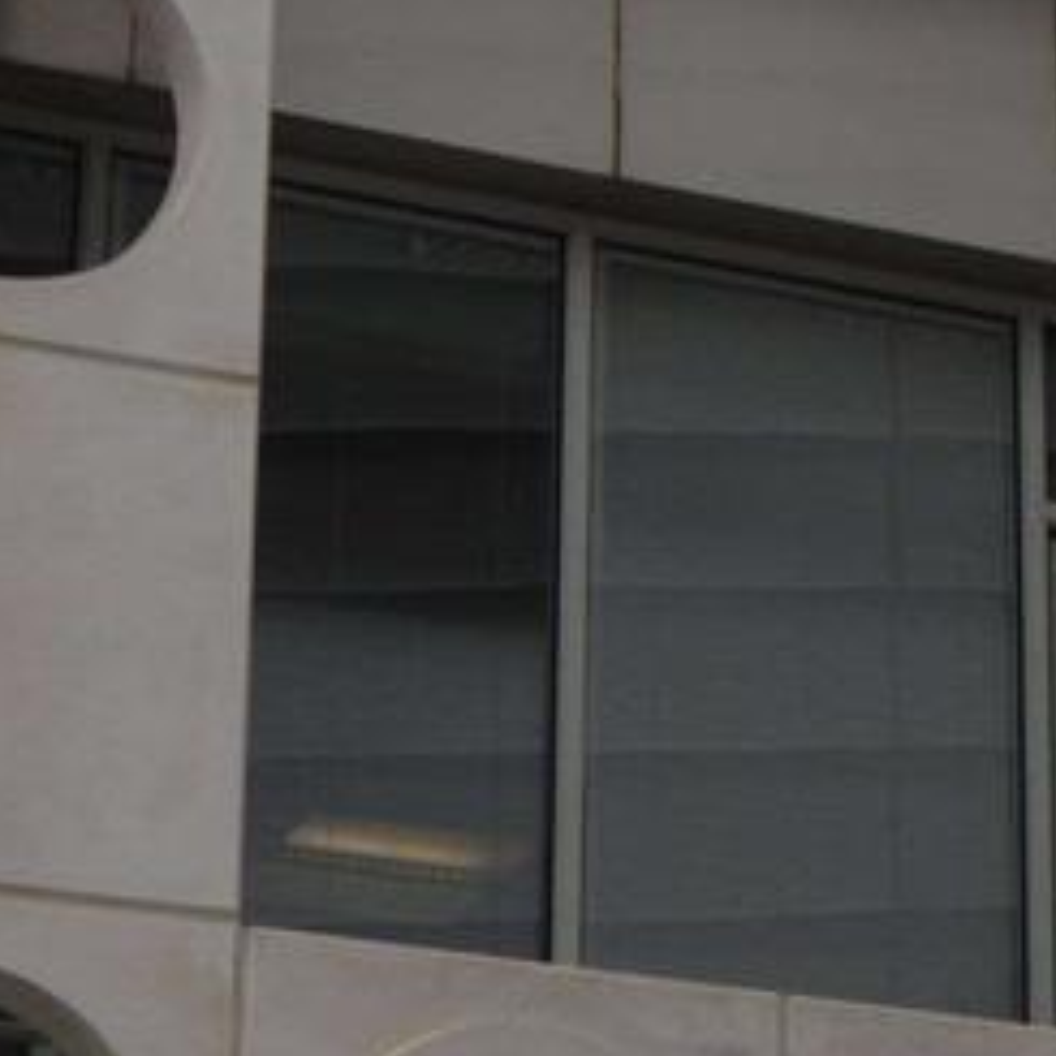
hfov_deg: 8.1
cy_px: -522
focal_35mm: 203
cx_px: 2237
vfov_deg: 8.4
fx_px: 7006
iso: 100
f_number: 5.6
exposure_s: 1/200
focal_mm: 18
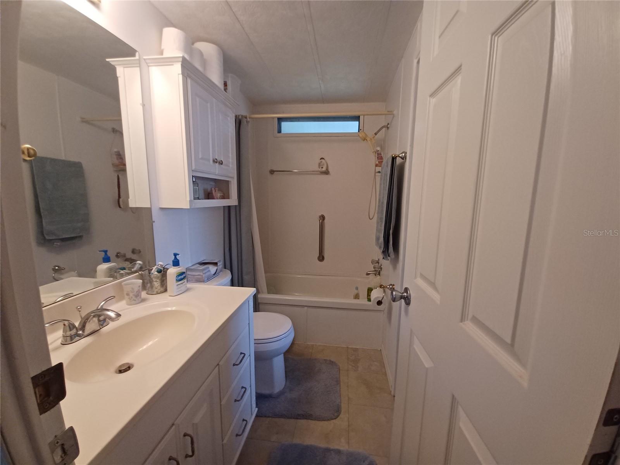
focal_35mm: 13
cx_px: 310
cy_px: 232
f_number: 2.2
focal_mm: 1.42
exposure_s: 1/60
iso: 160
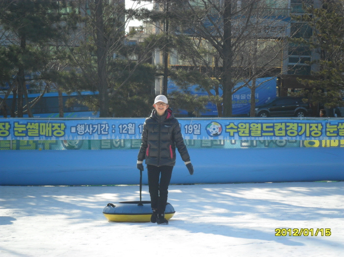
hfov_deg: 18.2
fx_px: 1072
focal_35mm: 108
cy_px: 128
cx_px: 172
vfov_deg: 13.7
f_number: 5
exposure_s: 1/350
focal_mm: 19.6
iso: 100
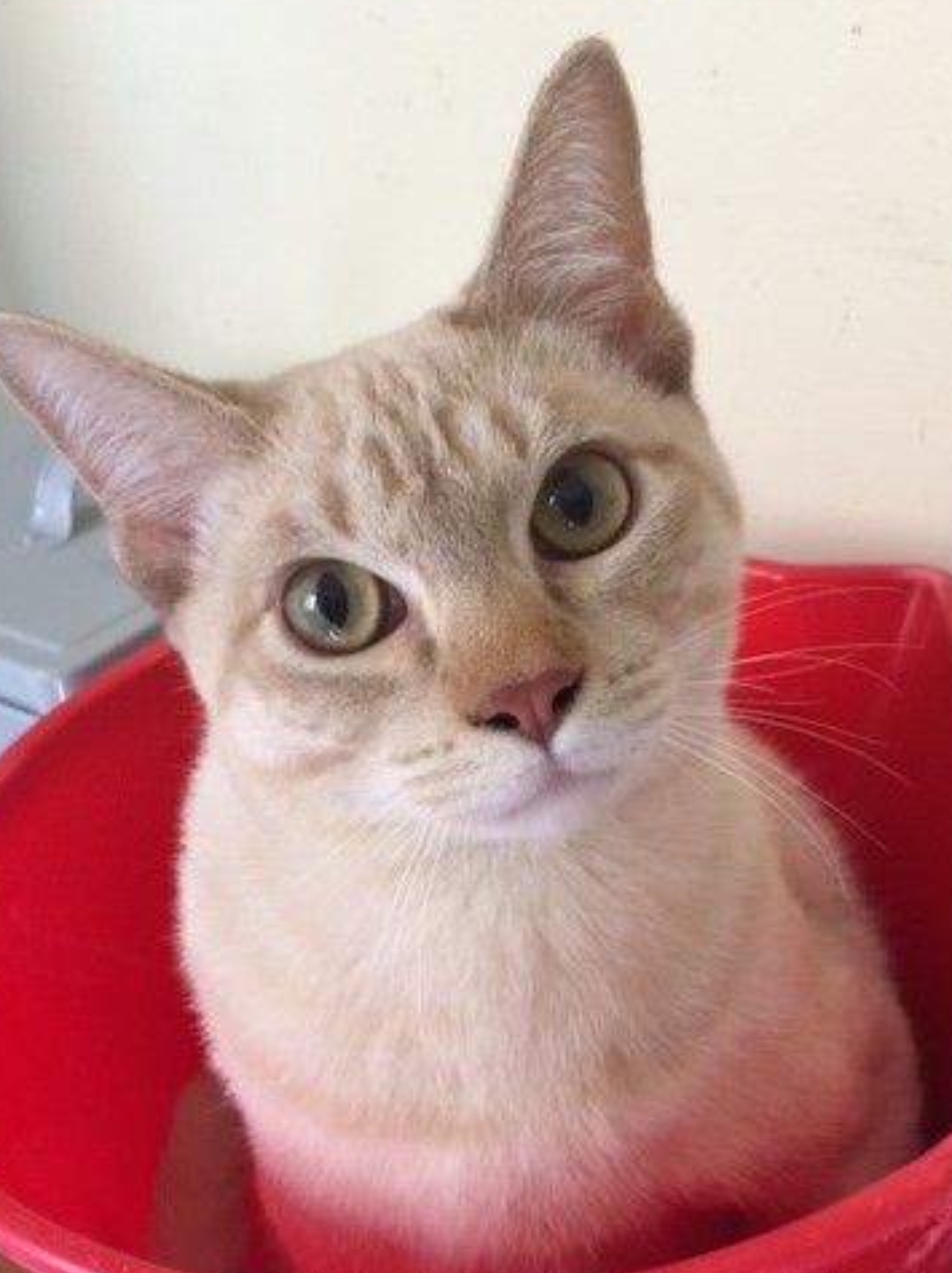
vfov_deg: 52.5
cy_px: 730
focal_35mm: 35
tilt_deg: -36.7
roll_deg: +6.9
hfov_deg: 40.6
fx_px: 1286
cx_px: 495
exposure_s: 1/33
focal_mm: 4.15
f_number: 2.2
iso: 125
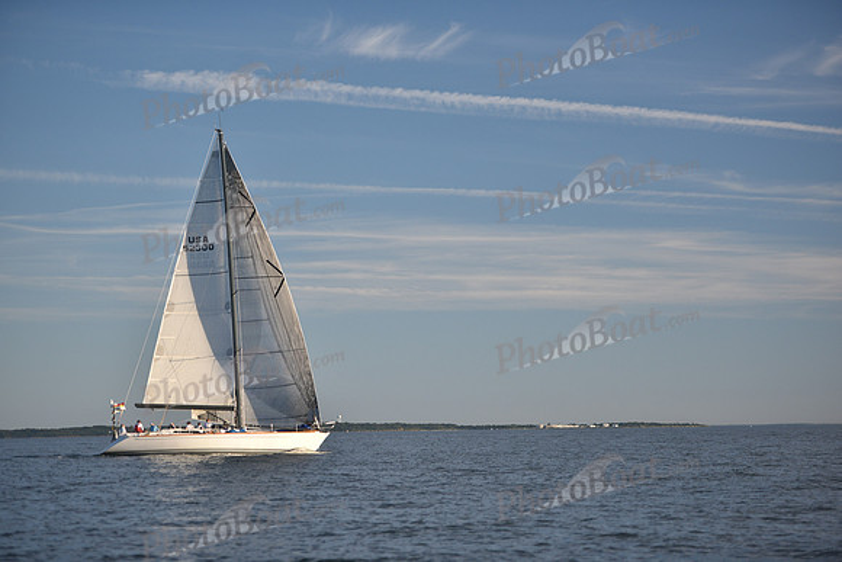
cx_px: 421
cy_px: 281
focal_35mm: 98
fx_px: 2293
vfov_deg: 14.0
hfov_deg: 20.8
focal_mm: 98
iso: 250
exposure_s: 1/1250
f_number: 2.8
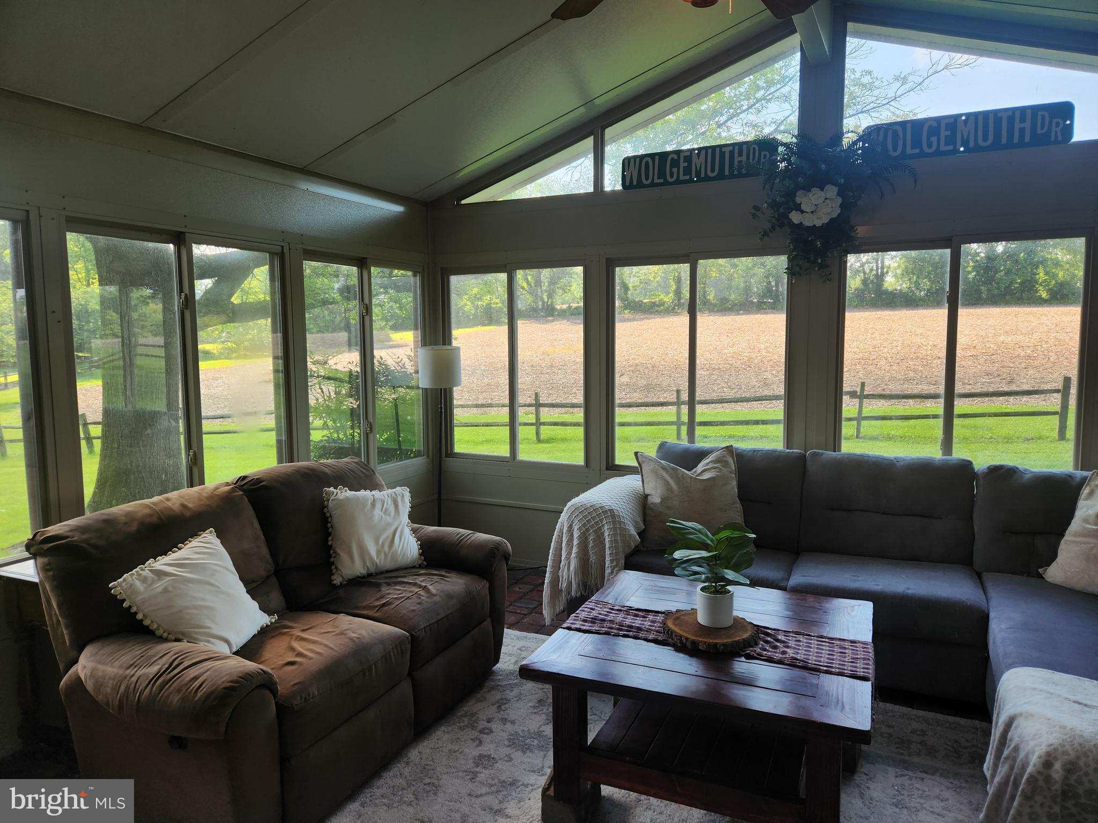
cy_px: 412
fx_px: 730
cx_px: 549
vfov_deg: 58.9
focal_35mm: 23
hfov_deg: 73.9
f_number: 1.8
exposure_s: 1/120
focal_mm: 5.4
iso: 32
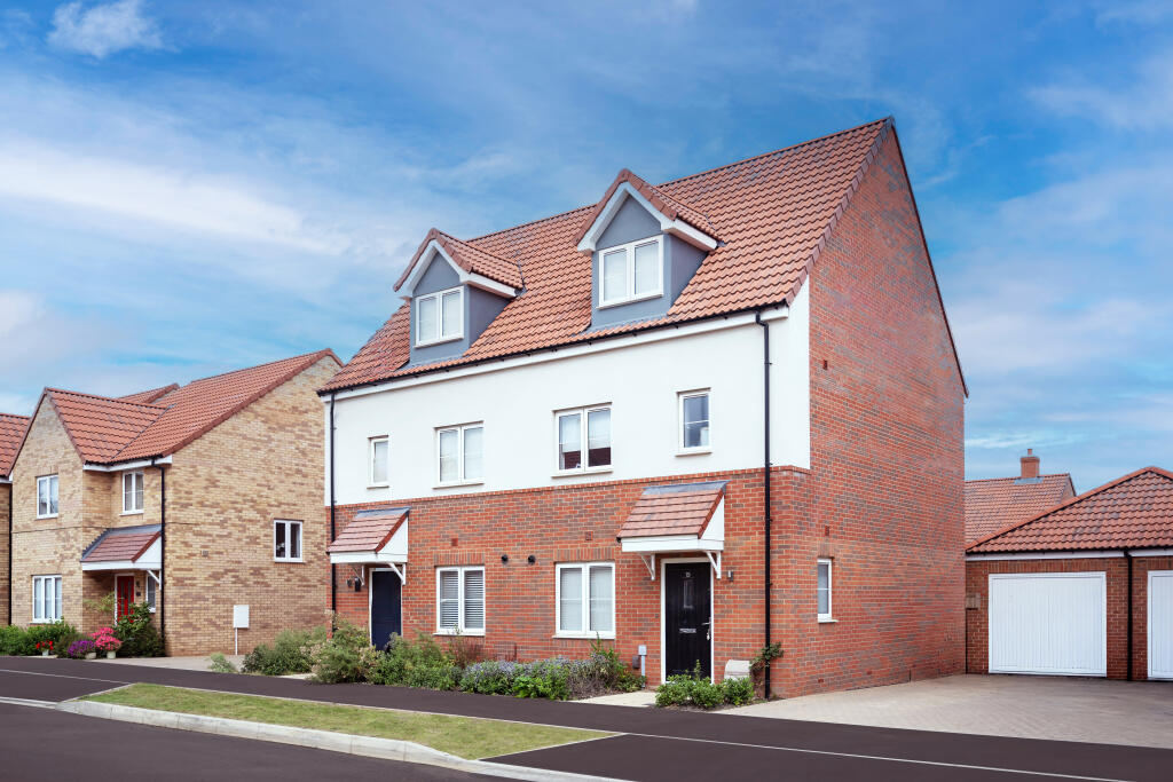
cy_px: 391
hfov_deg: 61.1
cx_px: 586
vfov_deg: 43.0
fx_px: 994
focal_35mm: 30
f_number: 2.8
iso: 200
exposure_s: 1/2500
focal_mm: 30.5
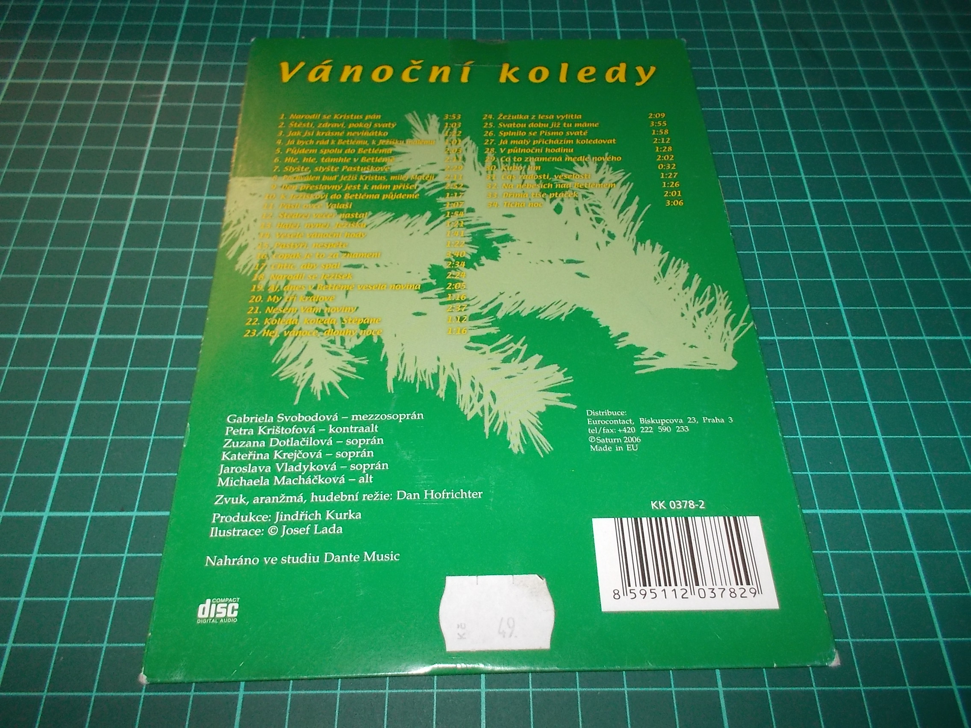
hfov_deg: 61.7
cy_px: 364
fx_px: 813
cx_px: 486
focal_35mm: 29
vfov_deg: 48.2
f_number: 3.3
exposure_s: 1/30
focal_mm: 4.1
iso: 200
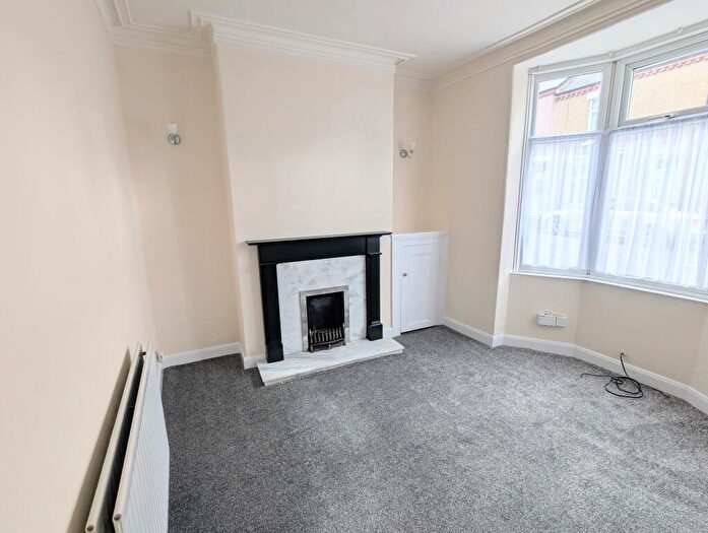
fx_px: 328
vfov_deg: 78.3
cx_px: 354
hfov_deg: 94.4
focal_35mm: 16
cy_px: 266
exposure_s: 1/150
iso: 47
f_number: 2.2
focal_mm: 2.35
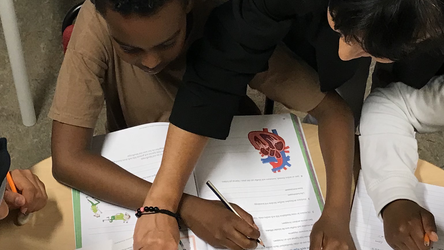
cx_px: 203
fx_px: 942
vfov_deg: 15.1
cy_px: 99
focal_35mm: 80
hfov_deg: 26.5
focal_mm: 3.99
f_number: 1.8
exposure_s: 1/33
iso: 40
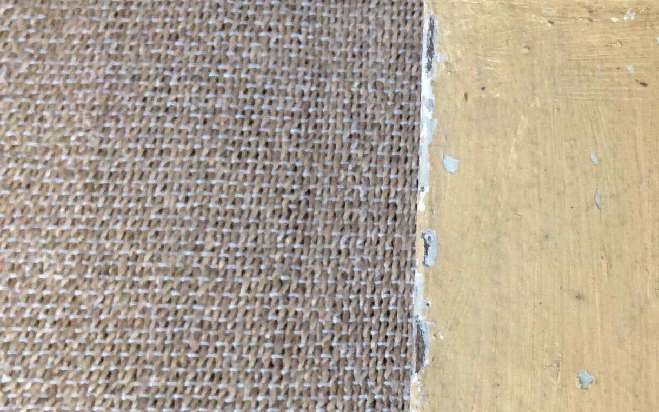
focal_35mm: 72
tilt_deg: -67.0
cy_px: 330
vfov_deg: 17.9
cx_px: 653
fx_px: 1293
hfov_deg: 27.1
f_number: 2.4
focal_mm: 3.3
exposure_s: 1/25
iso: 125
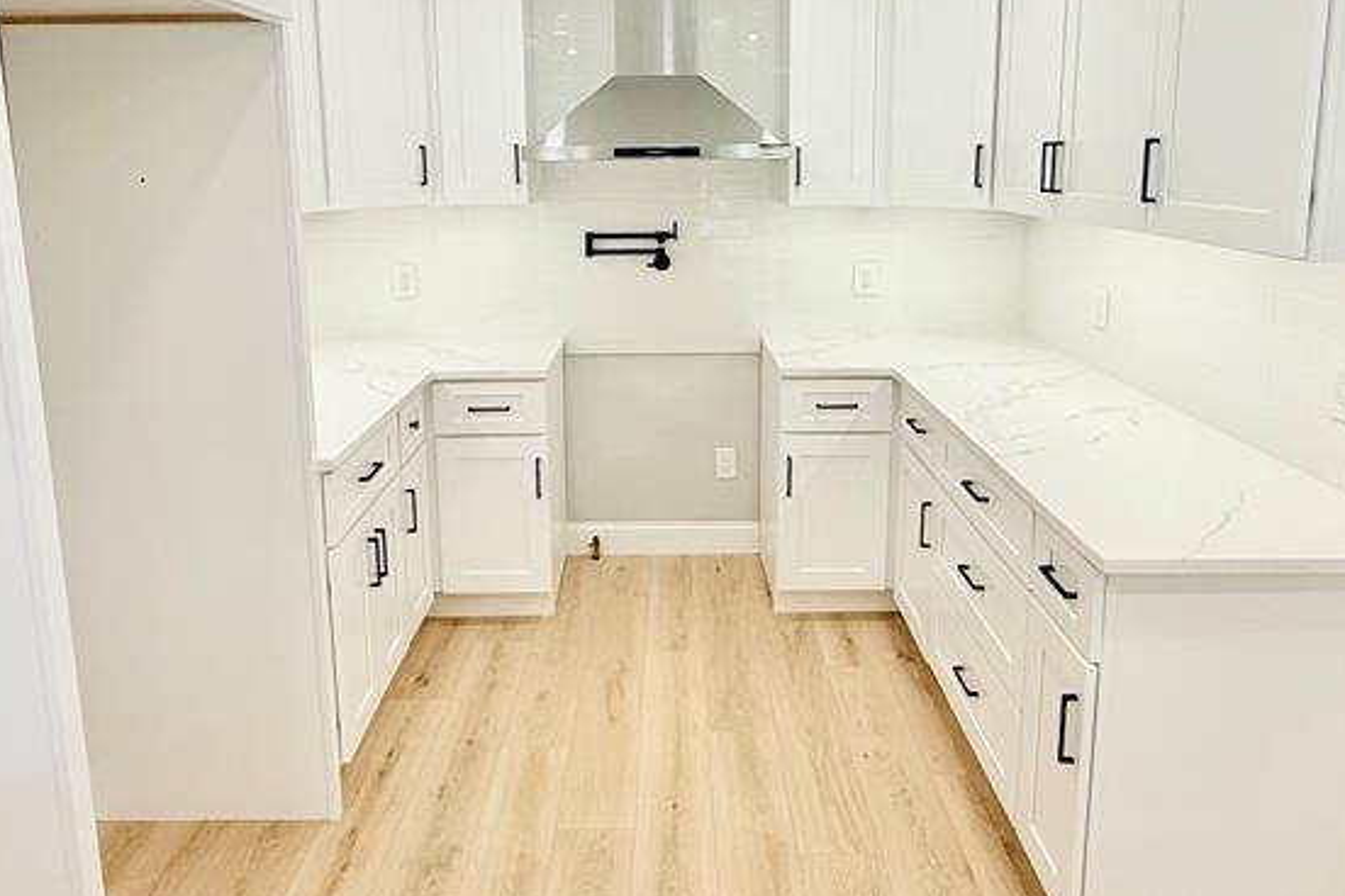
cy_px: 324
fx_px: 1009
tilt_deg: -9.1
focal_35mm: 27
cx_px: 675
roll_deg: +0.2
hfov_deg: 67.4
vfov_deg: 47.4
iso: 64
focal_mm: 2.22
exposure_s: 1/120
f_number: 2.2
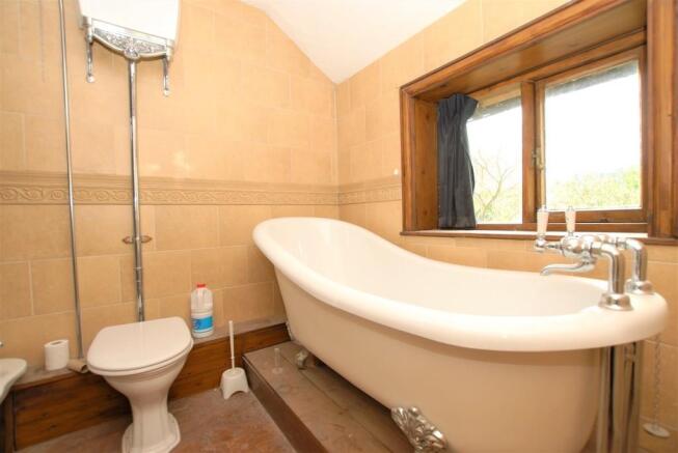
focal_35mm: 15
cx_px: 339
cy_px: 226
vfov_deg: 77.5
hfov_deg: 100.3
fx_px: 283
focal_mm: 10
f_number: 4
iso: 100
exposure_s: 1/45
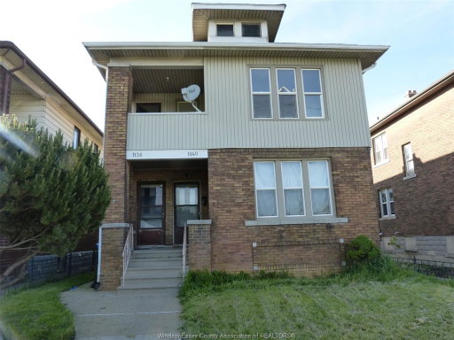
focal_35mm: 25
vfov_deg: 54.9
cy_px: 170
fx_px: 328
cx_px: 227
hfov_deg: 69.4
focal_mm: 4.5
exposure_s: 1/200
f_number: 4
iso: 160
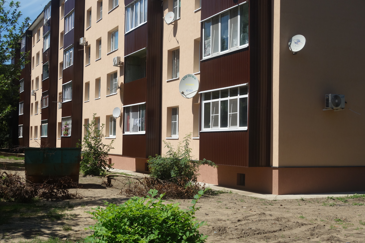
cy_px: 127
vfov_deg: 29.2
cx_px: 173
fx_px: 466
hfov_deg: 42.7
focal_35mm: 46
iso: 125
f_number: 5.6
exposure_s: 1/640
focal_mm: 14.4
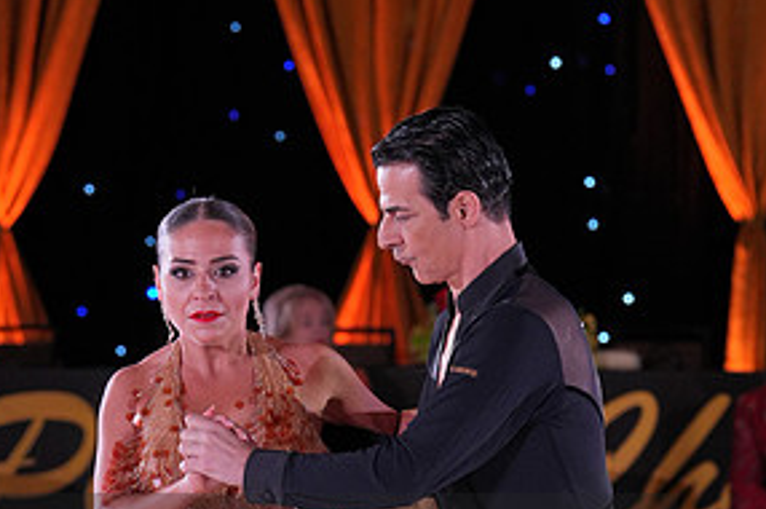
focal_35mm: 193
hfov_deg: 10.7
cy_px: 584
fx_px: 4102
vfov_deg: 7.1
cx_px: 309
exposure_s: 1/400
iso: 1250
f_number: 4
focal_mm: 95
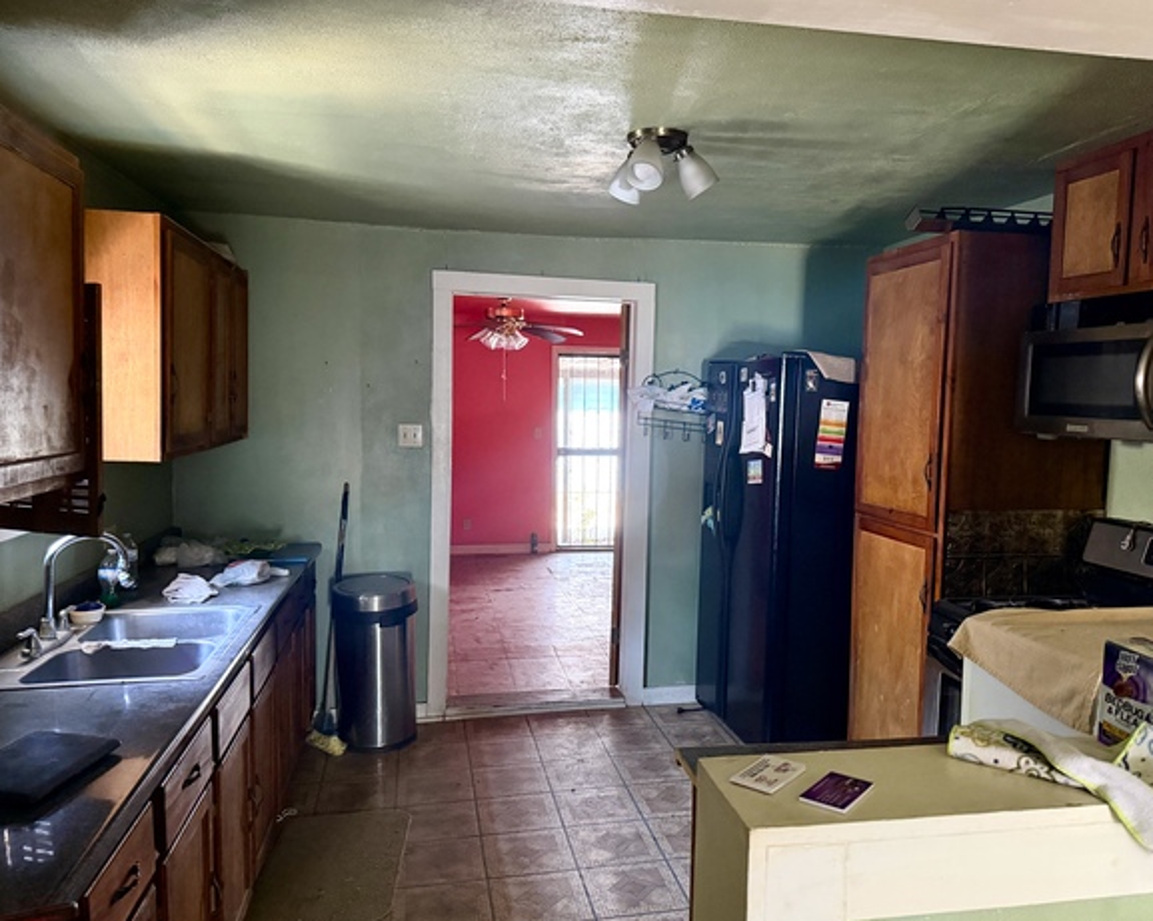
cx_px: 607
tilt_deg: -5.1
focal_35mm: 26
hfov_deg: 66.0
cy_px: 471
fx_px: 887
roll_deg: -0.4
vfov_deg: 54.9
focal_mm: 6.76
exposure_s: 1/40
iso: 1000
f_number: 1.78
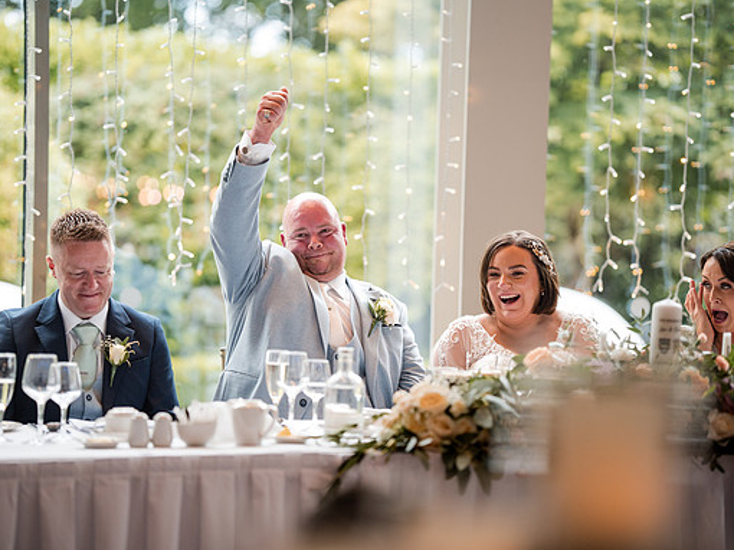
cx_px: 351
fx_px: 1971
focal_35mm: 93
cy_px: 274
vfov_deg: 15.9
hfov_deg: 21.1
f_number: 1.4
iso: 400
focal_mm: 85
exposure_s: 1/500
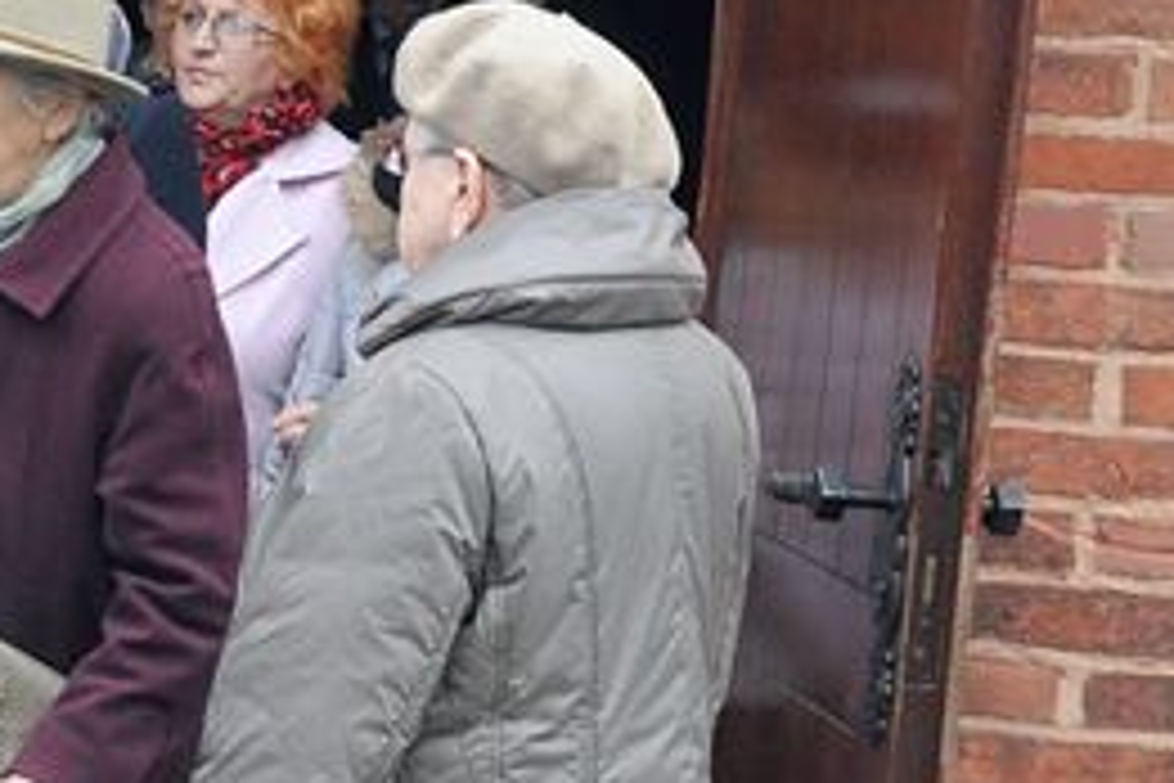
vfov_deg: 8.8
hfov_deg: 12.7
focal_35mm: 156
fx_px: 5087
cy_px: 655
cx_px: -405
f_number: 6.3
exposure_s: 1/160
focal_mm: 32
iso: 1600
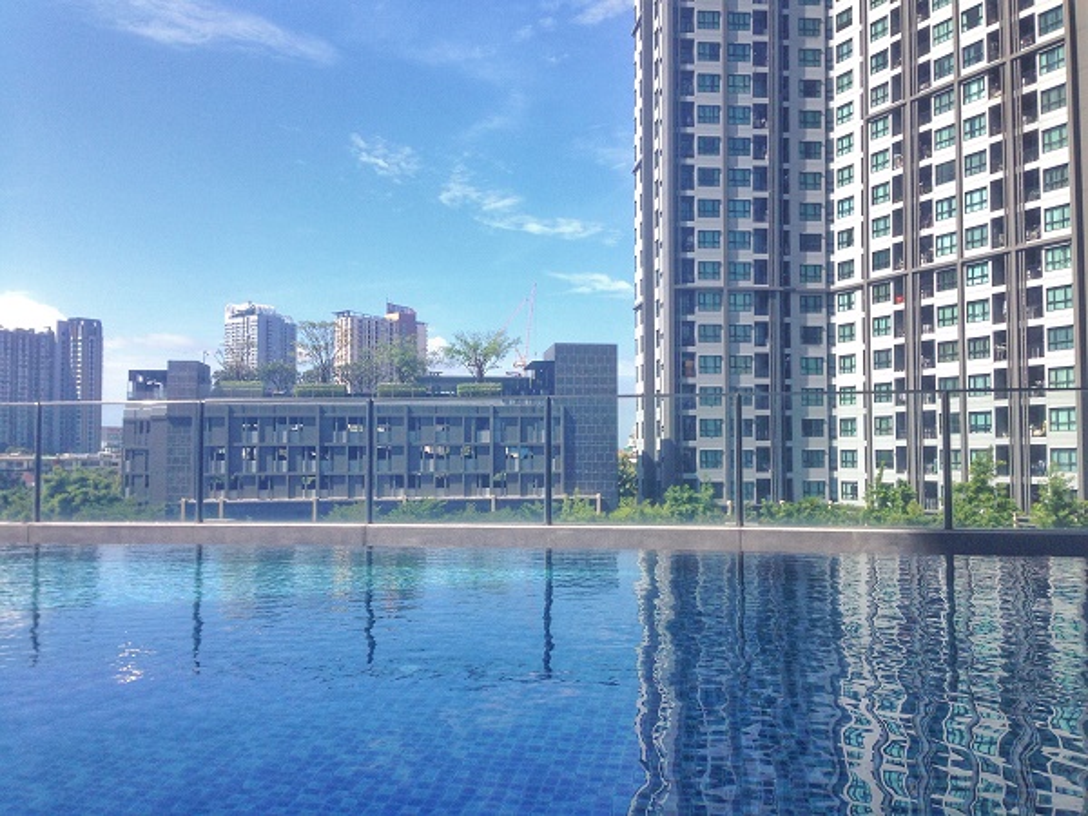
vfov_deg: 42.9
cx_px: 544
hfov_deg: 55.4
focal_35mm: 33
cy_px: 408
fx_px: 1037
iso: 50
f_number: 2.4
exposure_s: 1/1022
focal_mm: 4.12
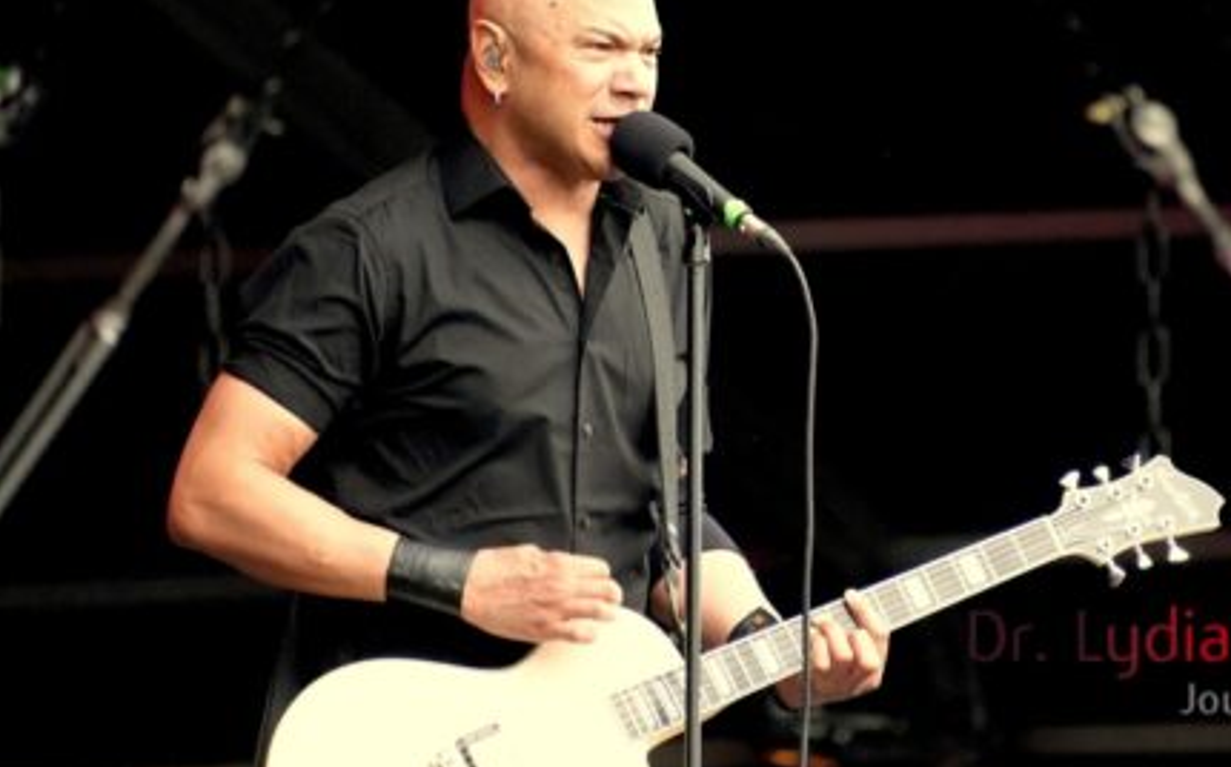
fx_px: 27488
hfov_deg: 2.6
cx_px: 730
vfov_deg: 1.6
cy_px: 203
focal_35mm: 820
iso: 4000
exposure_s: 1/500
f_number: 6.3
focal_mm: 300
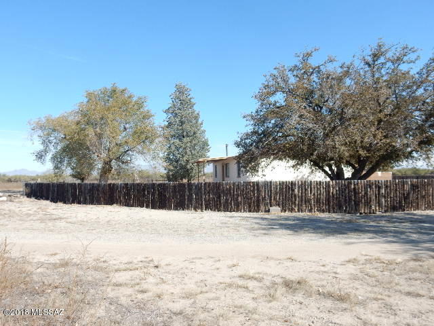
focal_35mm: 30
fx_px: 376
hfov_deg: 60.0
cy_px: 163
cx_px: 217
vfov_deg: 46.8
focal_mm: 5.4
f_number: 4
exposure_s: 1/800
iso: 125
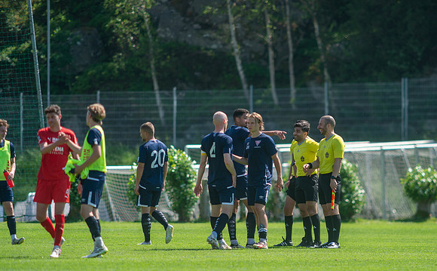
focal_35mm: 495
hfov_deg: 4.3
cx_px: 252
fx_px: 5885
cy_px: 168
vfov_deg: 2.6
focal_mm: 420
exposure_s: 1/2000
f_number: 4
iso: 360
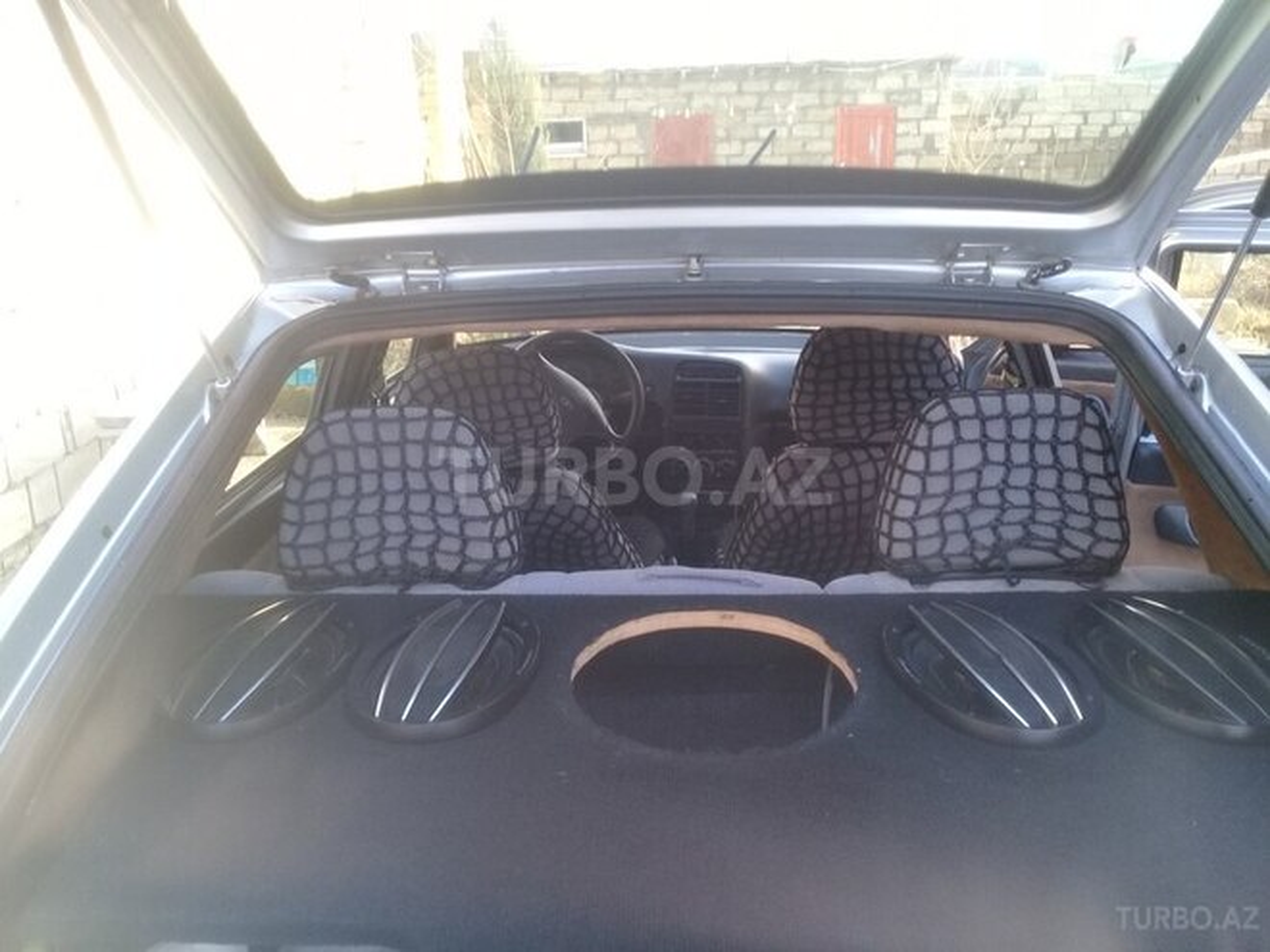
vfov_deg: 45.4
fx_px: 1137
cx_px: 635
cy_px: 476
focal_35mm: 31
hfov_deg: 58.4
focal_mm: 3.3
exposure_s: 1/50
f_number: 2.2
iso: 64
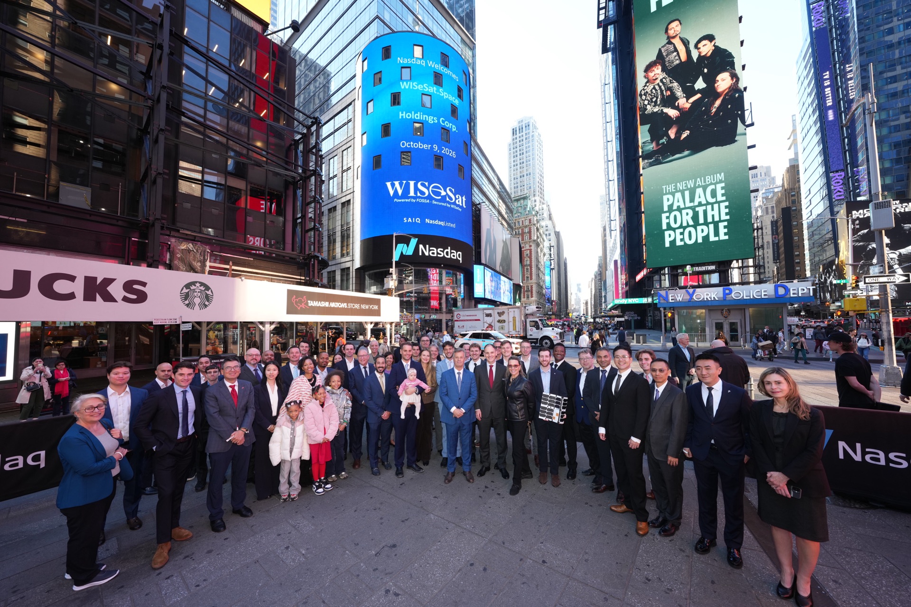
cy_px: 304
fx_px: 304
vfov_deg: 90.0
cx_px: 456
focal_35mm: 12
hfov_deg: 112.6
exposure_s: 1/160
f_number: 5.6
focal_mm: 12
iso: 500
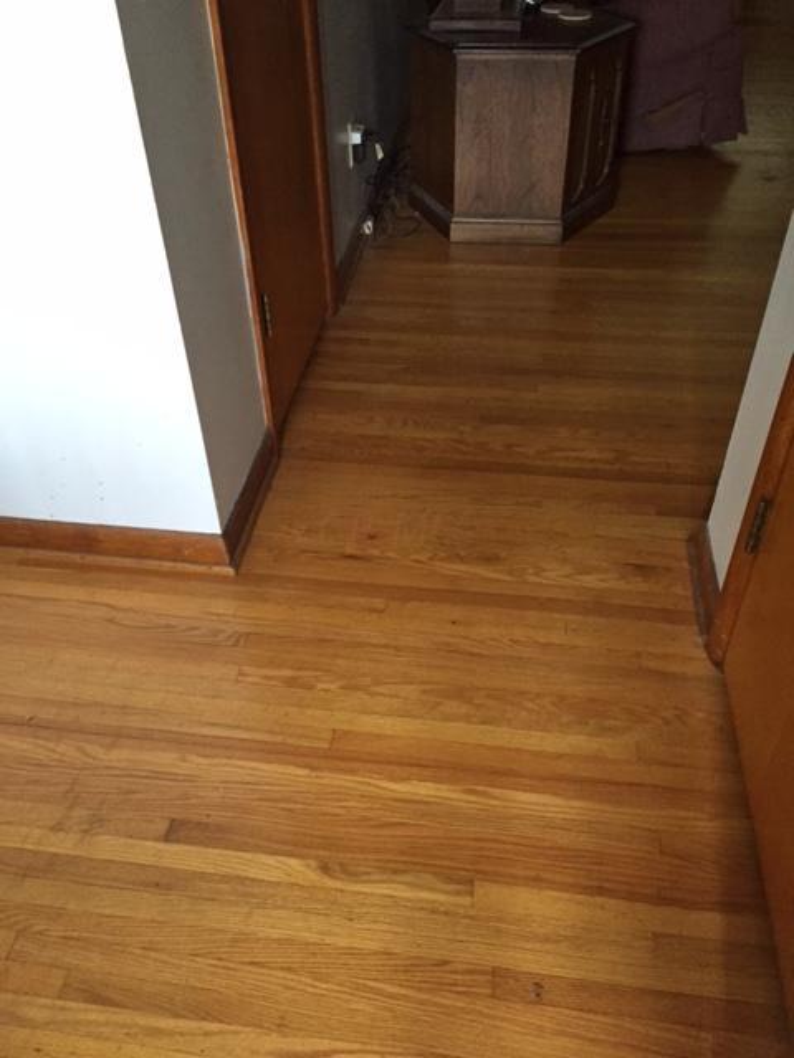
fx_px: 887
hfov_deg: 48.2
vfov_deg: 61.7
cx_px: 397
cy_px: 529
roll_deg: +2.7
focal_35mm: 29
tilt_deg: -41.5
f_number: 2.2
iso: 250
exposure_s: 1/30
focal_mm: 4.15
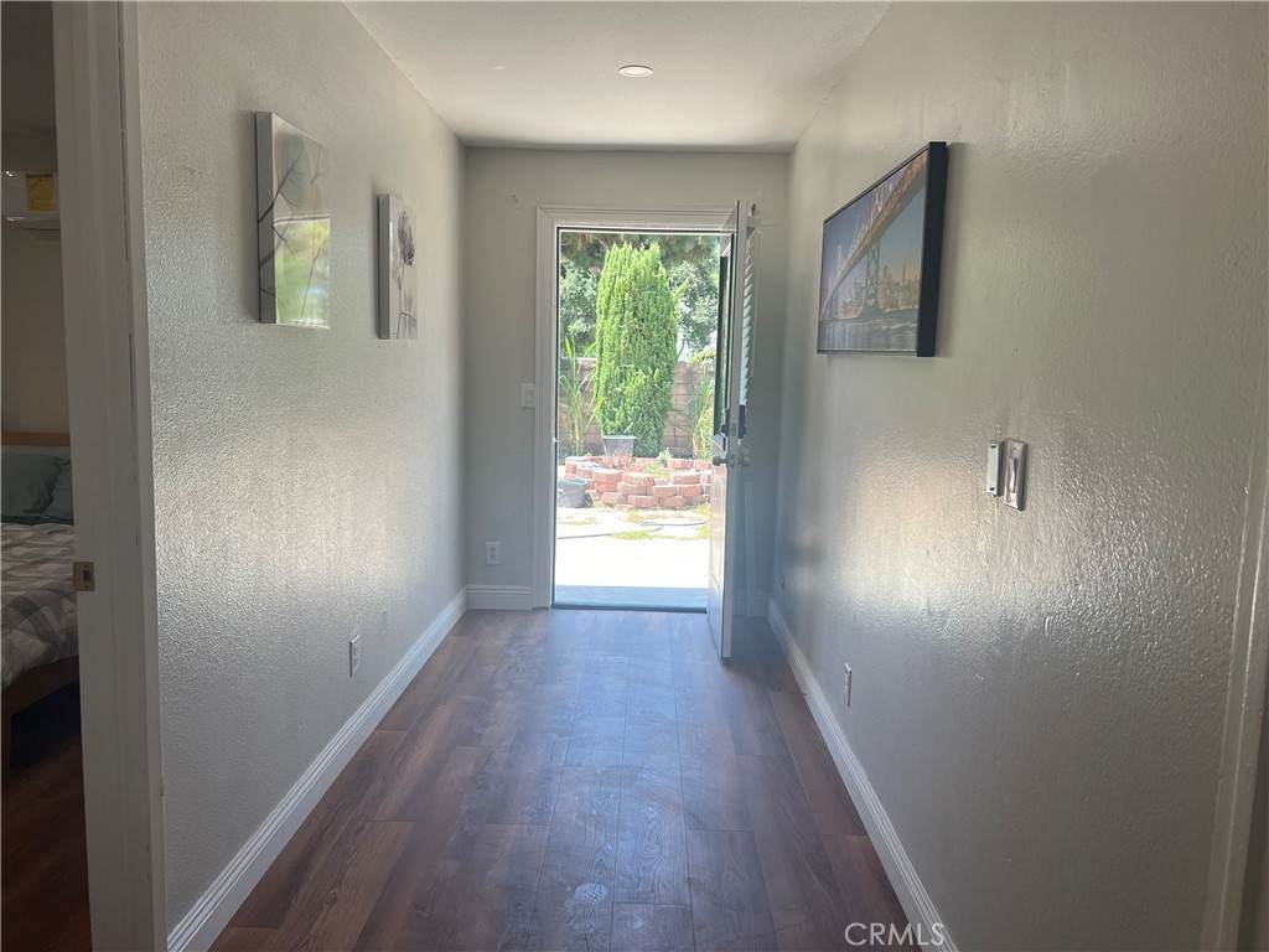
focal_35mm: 26
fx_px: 953
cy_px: 476
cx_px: 634
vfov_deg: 53.1
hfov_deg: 67.3
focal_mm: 5.7
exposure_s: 1/304
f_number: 1.5
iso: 50
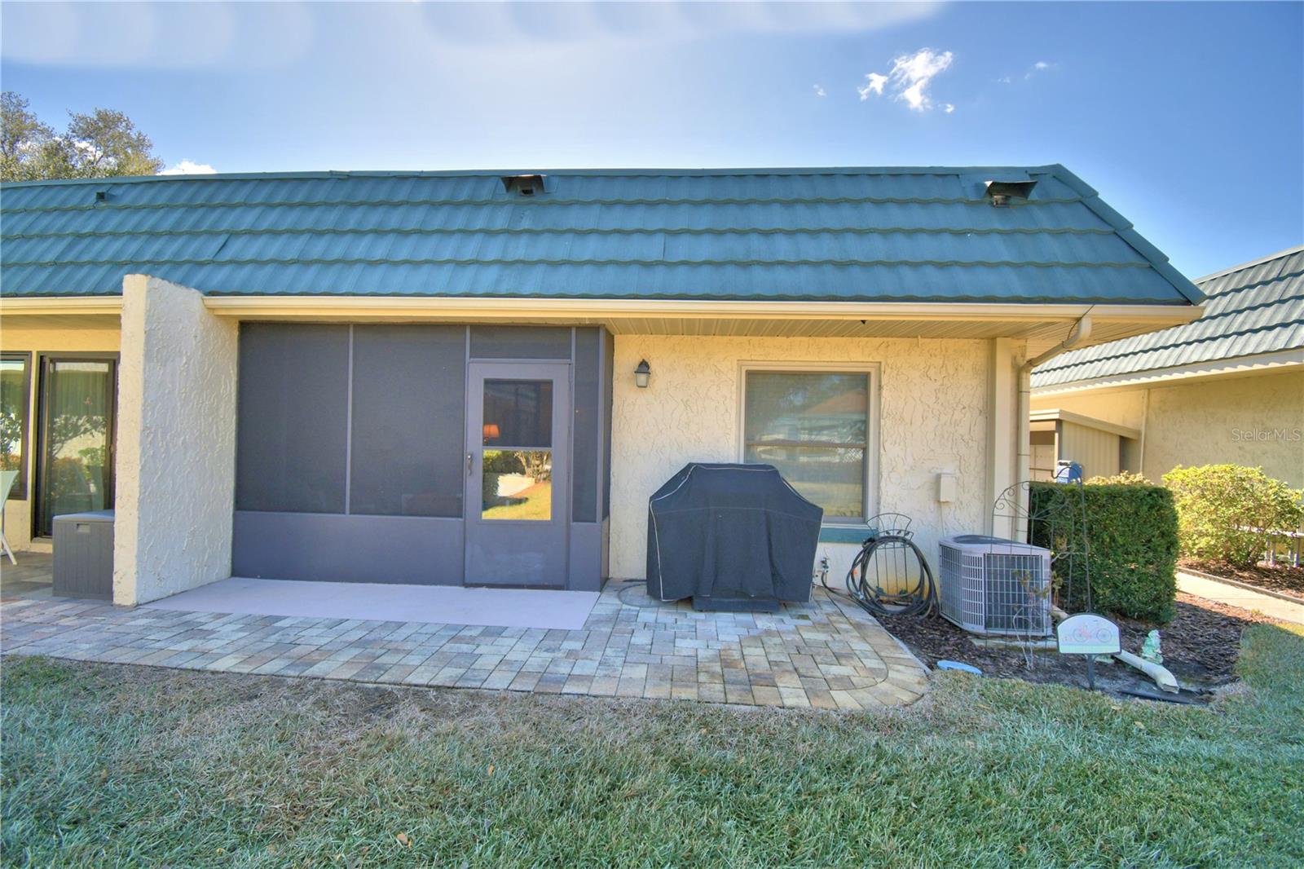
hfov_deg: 100.4
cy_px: 434
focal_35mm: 15
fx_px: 543
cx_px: 652
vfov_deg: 77.3
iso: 110
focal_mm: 10
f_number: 4.5
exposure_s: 1/500
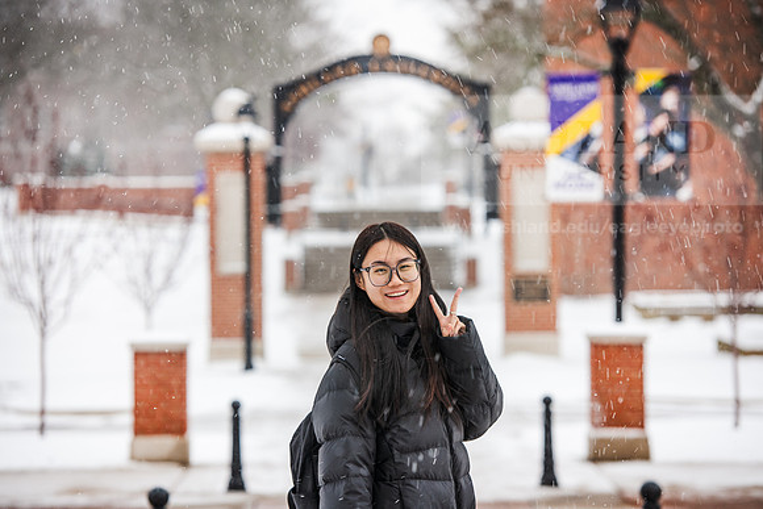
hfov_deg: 15.2
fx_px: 2862
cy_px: 254
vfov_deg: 10.2
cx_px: 382
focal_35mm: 135
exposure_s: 1/200
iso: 320
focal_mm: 135
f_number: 4
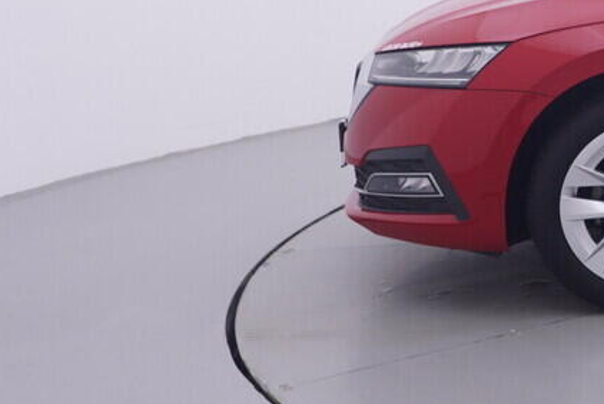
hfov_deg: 20.4
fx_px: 1288
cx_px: 1023
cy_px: -47
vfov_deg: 17.2
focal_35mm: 77
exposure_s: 1/80
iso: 200
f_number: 5
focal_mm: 15
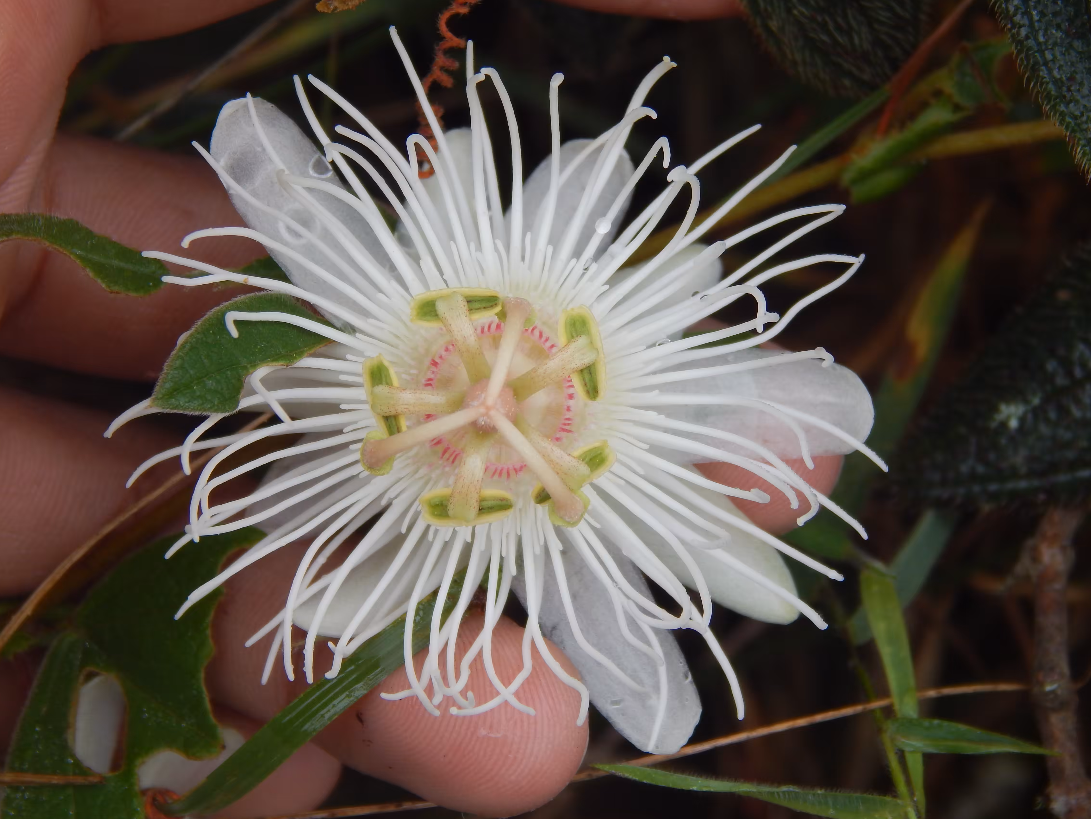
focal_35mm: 134
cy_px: 408
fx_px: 4223
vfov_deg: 11.1
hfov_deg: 14.7
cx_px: 539
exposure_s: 1/125
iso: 125
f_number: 4.8
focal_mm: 23.4
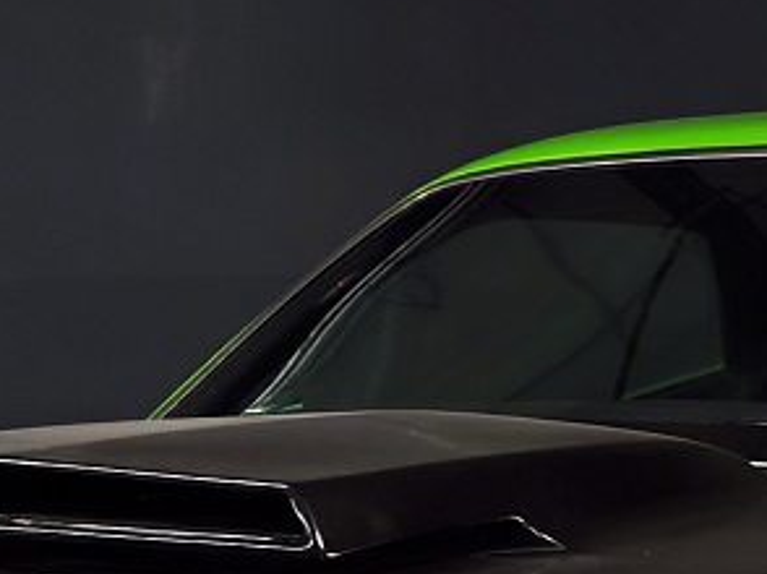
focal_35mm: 143
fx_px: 3166
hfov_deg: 13.8
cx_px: 397
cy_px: 827
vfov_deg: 10.1
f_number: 2
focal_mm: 6.83
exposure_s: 1/25
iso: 320
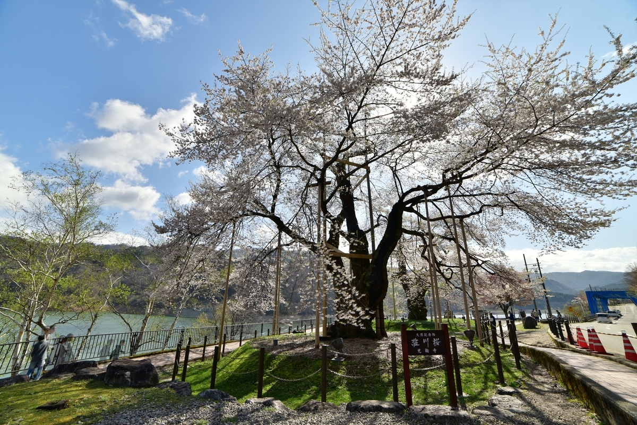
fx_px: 248
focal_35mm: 14
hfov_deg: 104.2
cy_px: 212
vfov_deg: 81.3
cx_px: 318
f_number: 9.5
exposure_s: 1/350
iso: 160
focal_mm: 14
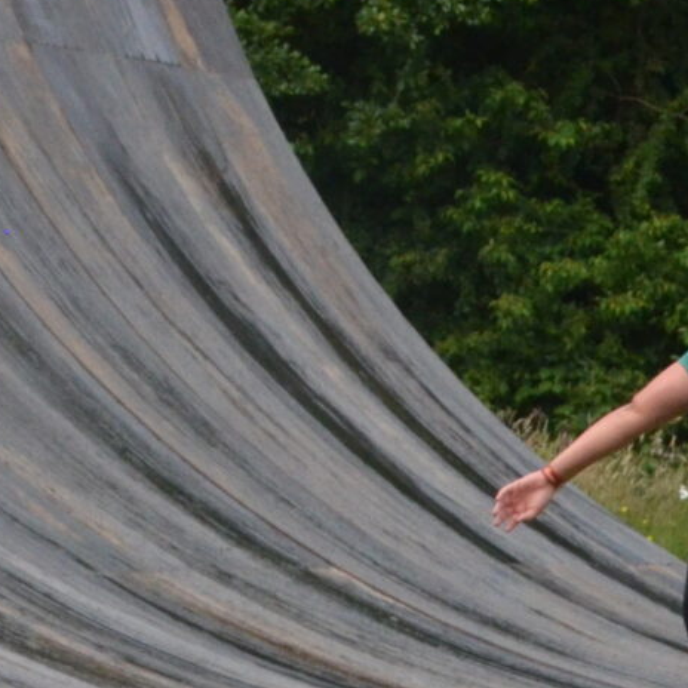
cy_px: -426
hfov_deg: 4.1
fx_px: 9467
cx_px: -305
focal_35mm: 421
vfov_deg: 4.1
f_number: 14
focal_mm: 60
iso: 1250
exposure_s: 1/800
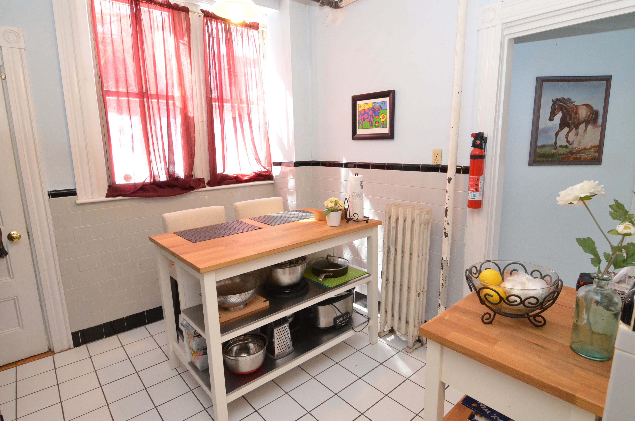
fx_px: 343
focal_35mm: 20
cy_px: 210
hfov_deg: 85.5
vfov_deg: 63.0
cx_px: 318
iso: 3200
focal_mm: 13
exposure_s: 1/60
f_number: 9
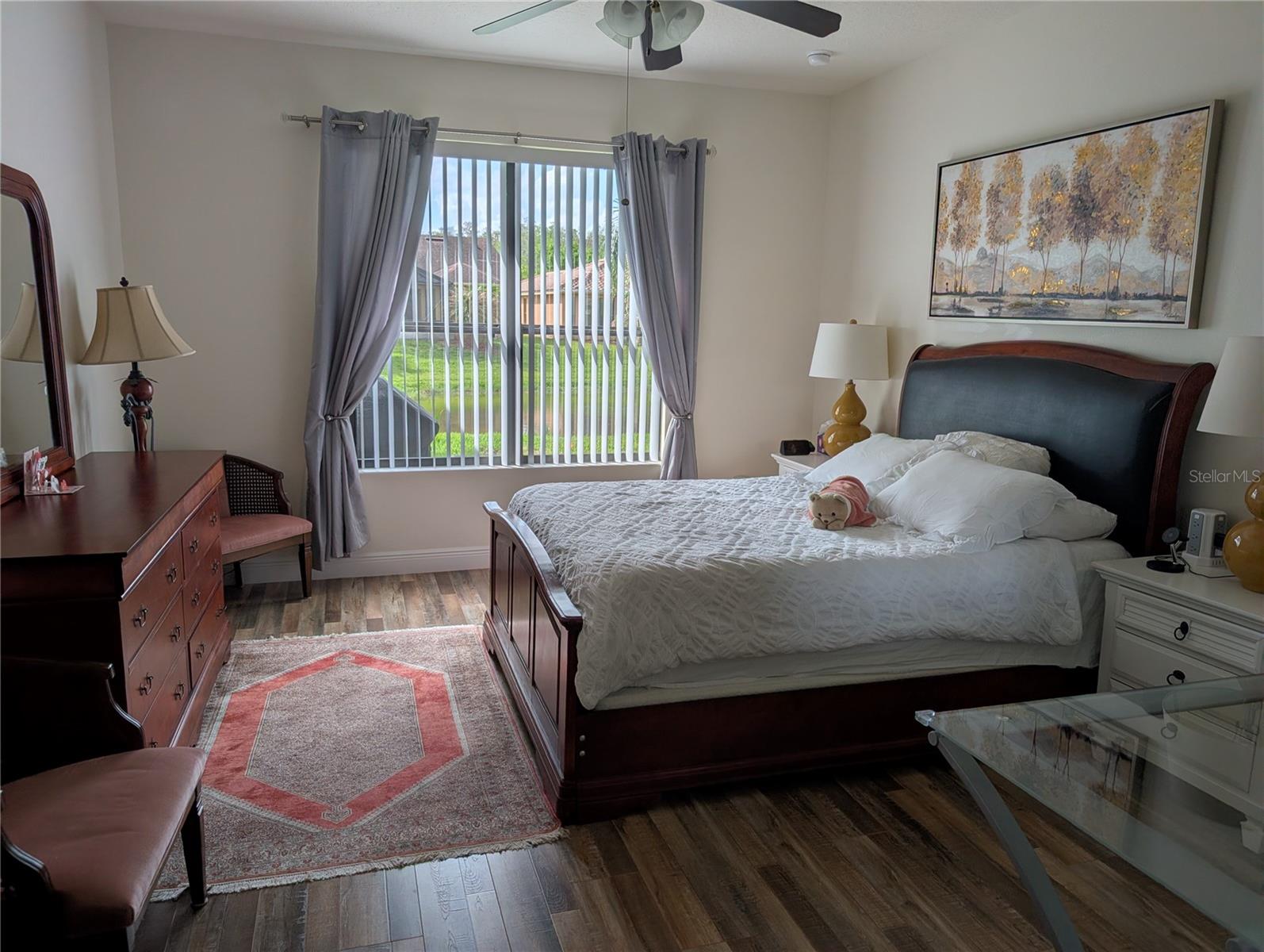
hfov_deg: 71.5
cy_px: 476
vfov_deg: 56.9
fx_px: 878
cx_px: 632
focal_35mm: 24
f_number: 1.68
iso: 21
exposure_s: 1/2481
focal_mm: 6.9
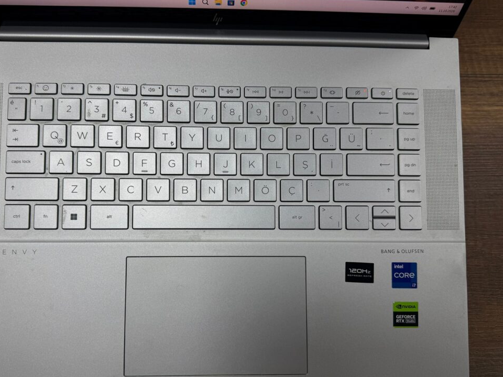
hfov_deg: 59.8
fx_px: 436
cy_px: 206
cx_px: 224
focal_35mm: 30
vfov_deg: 46.7
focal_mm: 6.76
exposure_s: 1/190
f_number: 1.78
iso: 64
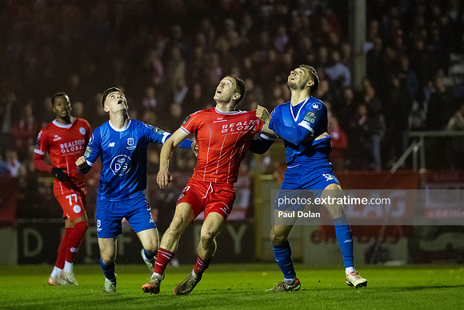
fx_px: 4124
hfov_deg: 6.4
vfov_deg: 4.3
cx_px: 208
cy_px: 167
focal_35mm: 320
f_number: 3.2
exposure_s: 1/1250
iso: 8000
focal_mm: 200
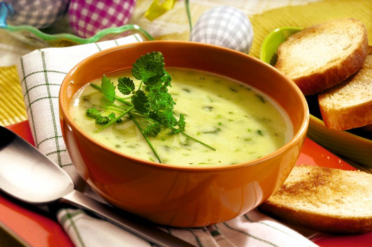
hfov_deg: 13.1
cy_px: 124
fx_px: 1625
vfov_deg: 8.7
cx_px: 186
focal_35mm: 158
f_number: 25
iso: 100
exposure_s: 1/250
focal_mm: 105
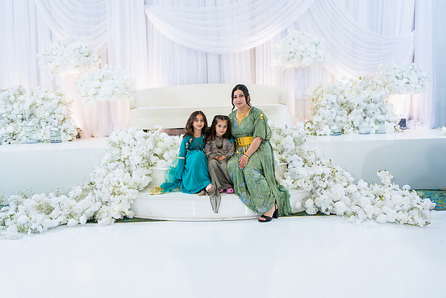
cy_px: 149
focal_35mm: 30
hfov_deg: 61.9
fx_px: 372
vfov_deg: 43.6
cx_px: 223
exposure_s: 1/160
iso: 500
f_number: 2.8
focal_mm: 30
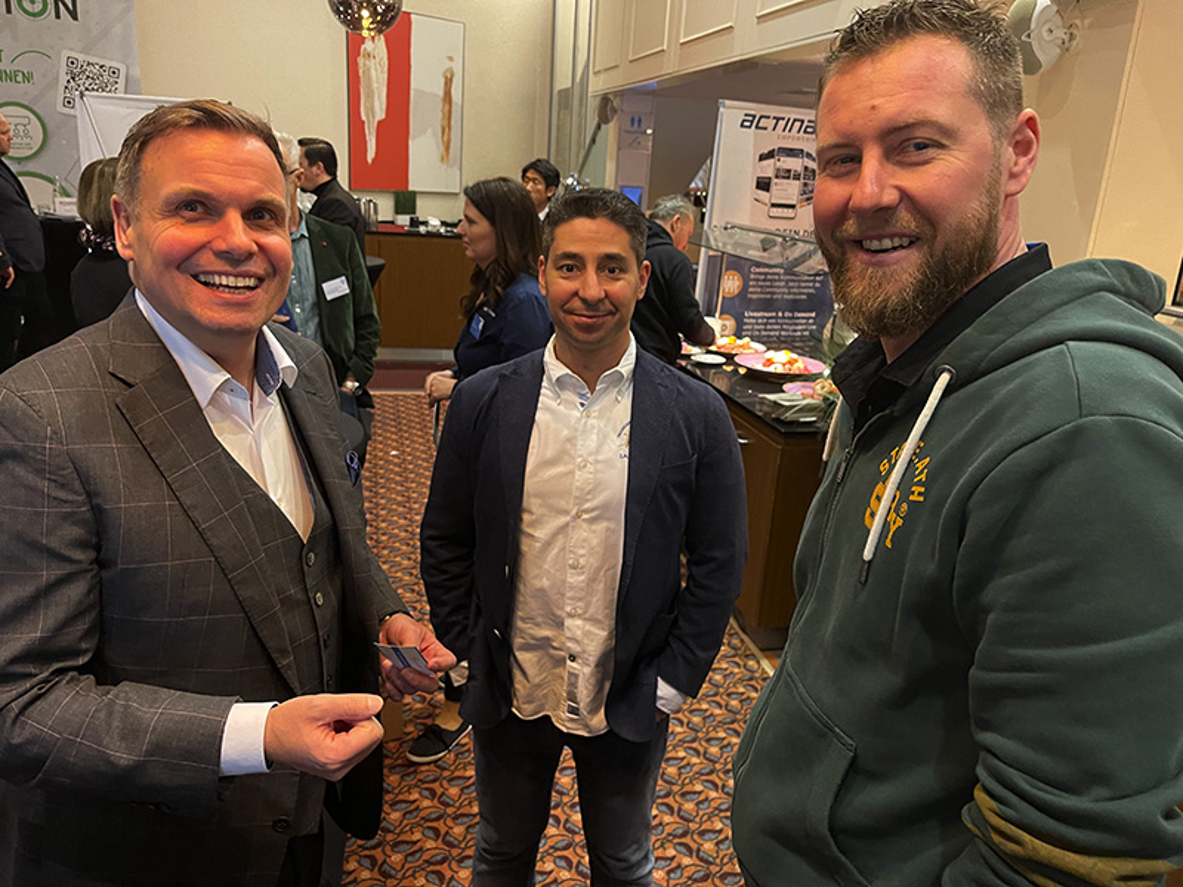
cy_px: 444
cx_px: 592
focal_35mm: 26
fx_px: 889
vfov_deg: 53.1
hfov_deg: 67.3
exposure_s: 1/33
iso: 500
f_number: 1.6
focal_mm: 5.1
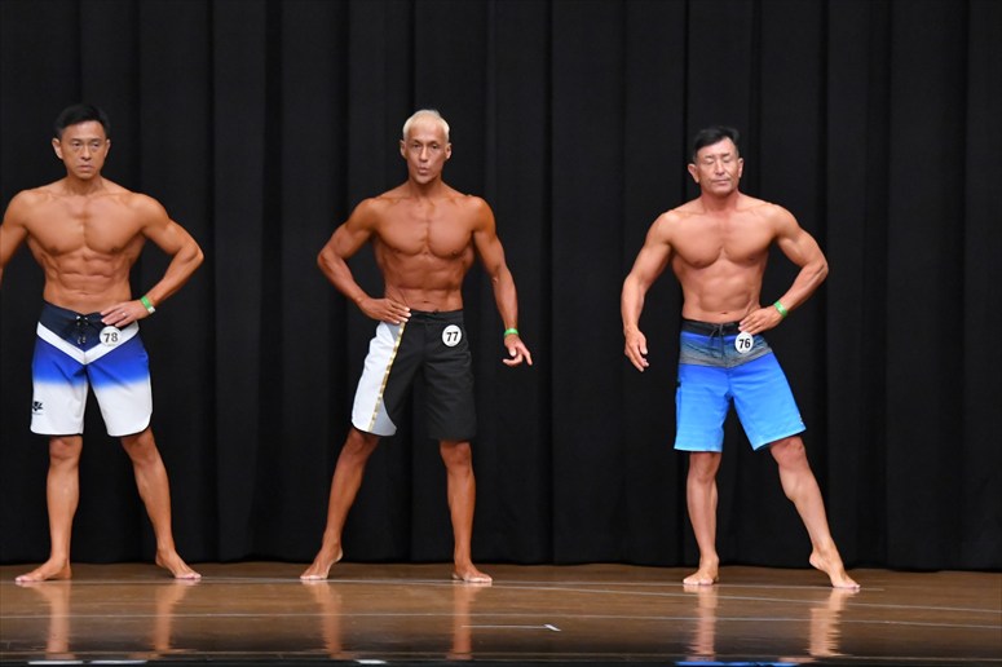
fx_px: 6037
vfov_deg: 6.3
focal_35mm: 217
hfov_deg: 9.5
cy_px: 334
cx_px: 501
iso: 8000
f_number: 5.6
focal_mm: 145
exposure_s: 1/400
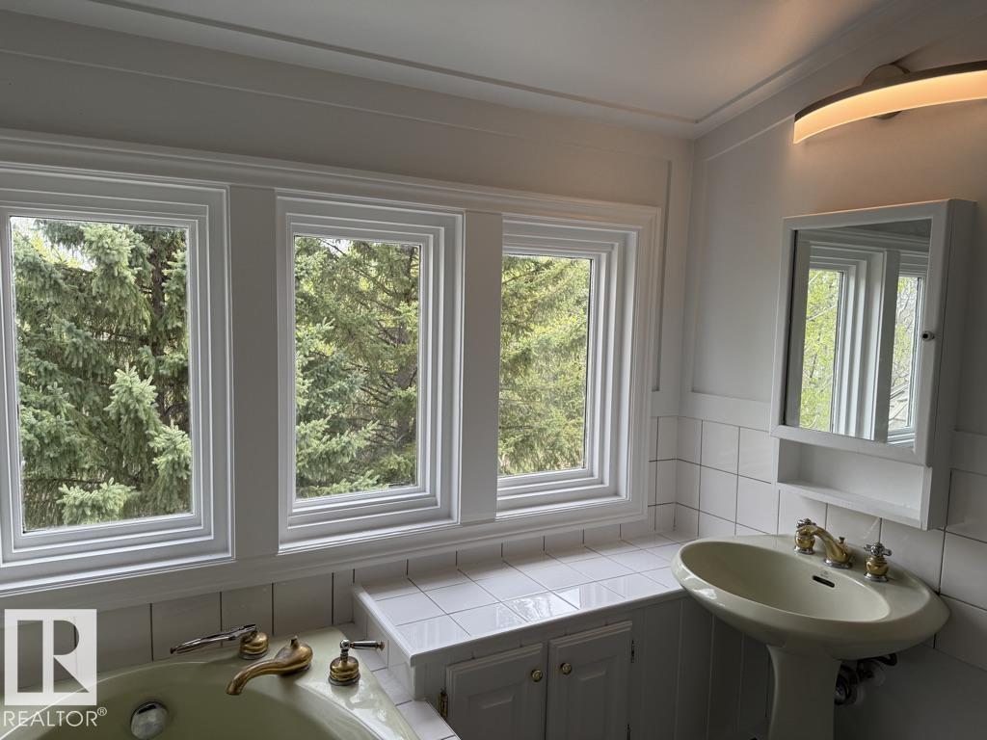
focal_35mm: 24
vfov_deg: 56.8
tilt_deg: -4.9
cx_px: 494
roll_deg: -1.6
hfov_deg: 71.6
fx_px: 684
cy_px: 370
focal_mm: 6.76
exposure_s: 1/660
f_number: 1.78
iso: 80
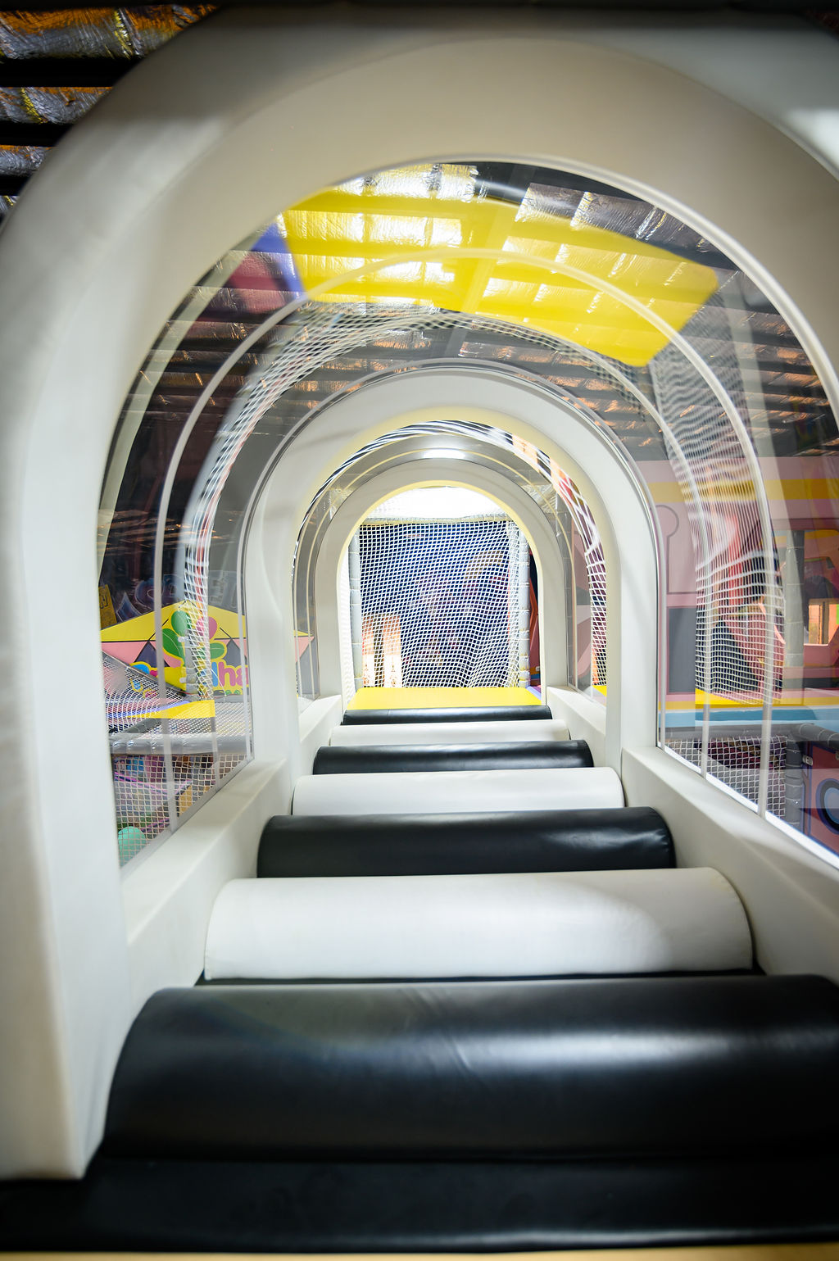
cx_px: 420
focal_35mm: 16
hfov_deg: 73.7
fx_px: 560
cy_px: 630
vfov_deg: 96.8
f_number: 2.8
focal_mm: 16
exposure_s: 1/200
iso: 640
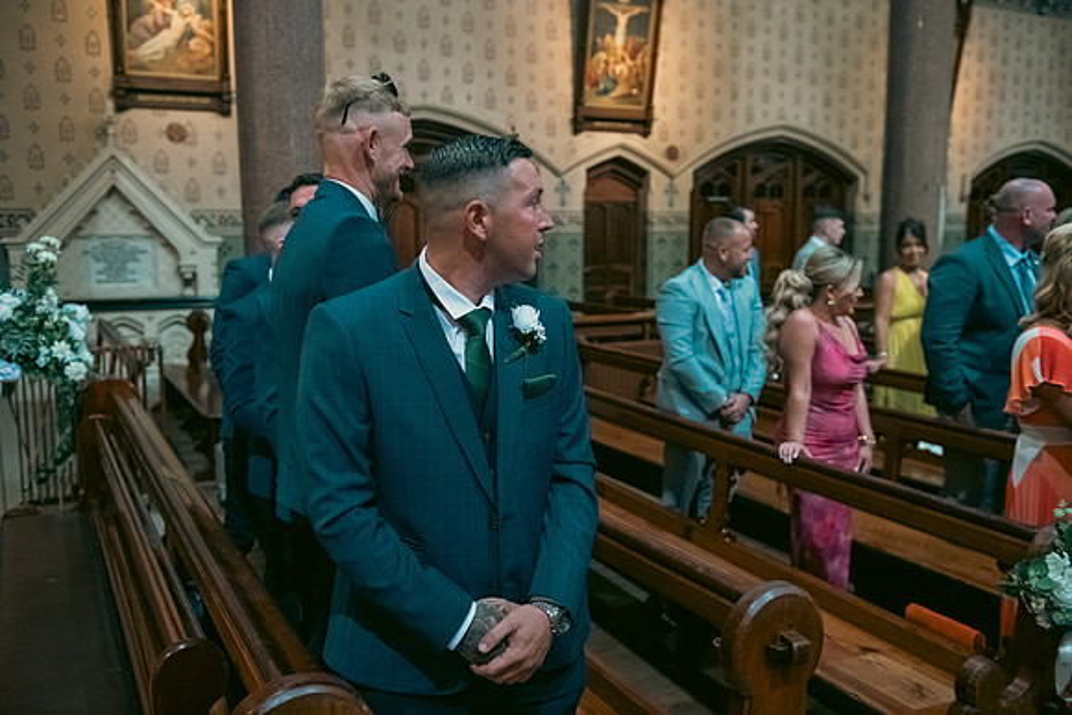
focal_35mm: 32
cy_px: 358
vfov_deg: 41.1
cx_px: 536
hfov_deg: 58.7
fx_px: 953
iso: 1600
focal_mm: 32
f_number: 3.5
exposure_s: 1/160
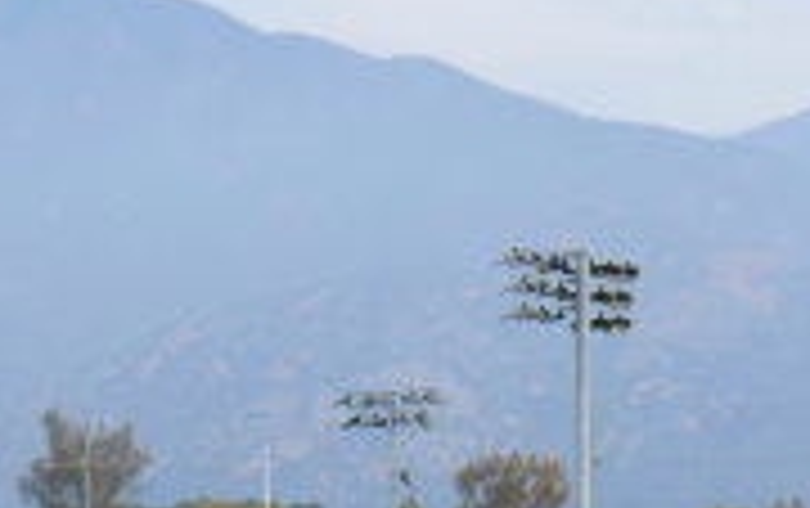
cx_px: -148
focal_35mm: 319
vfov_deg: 4.1
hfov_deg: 6.5
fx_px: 7051
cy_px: 949
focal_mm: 47
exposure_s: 1/5000
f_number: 2.2
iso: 200
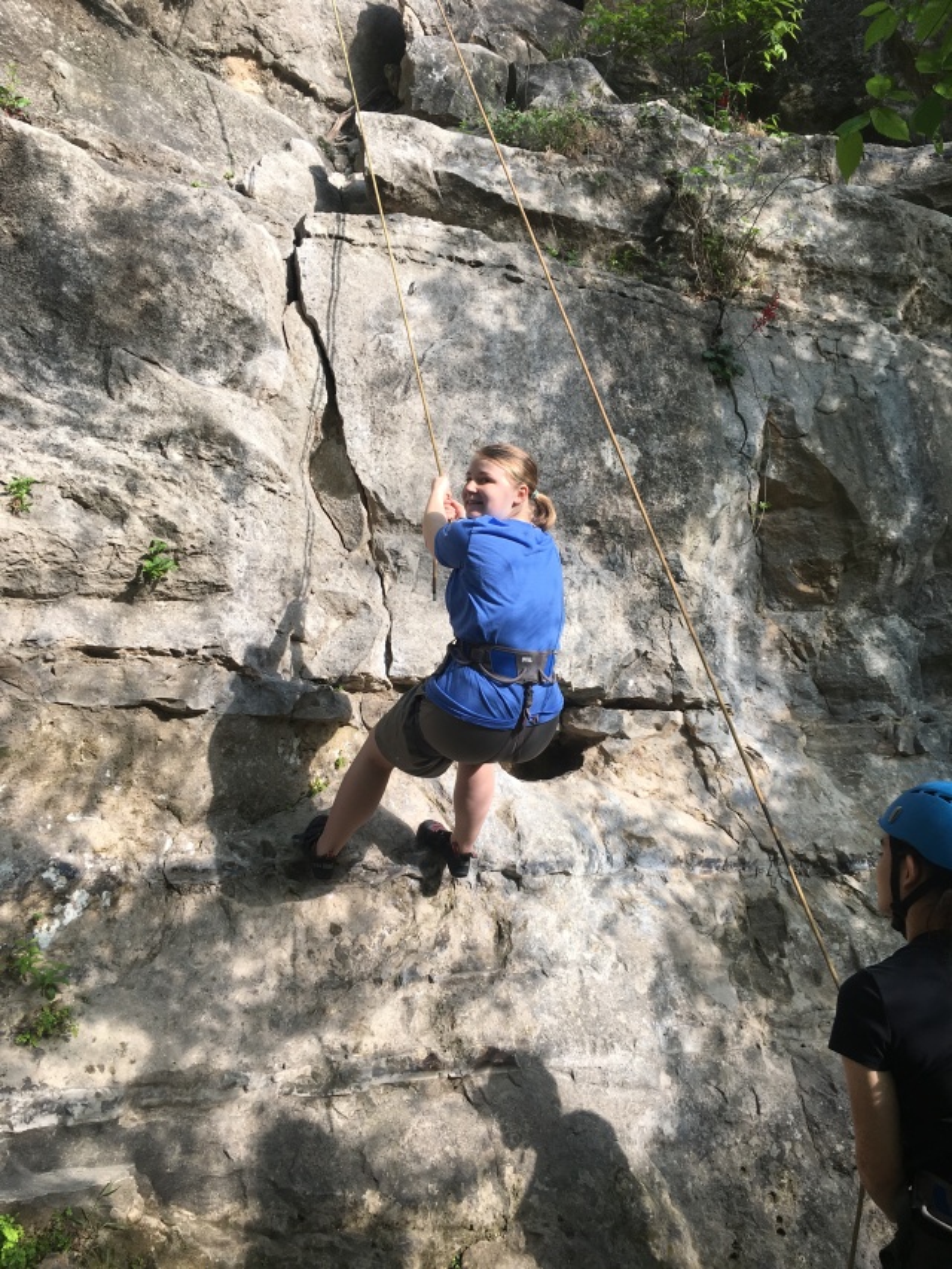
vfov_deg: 61.7
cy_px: 634
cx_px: 476
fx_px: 1063
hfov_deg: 48.2
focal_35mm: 29
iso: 25
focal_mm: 4.15
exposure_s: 1/388
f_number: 2.2
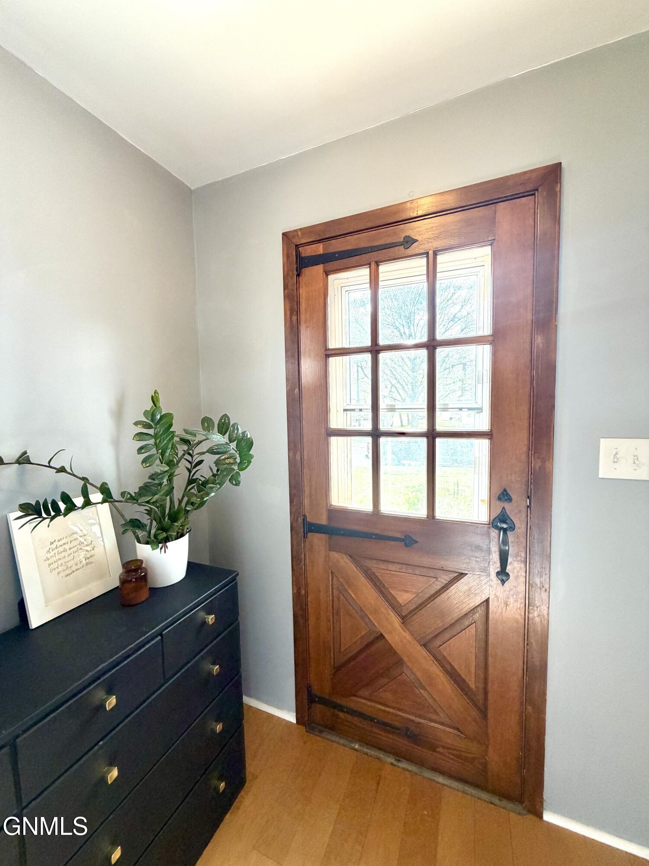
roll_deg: +1.1
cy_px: 433
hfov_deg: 85.7
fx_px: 350
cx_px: 324
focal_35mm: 14
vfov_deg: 102.1
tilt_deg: -4.3
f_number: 2.2
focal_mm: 2.22
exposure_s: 1/120
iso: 200
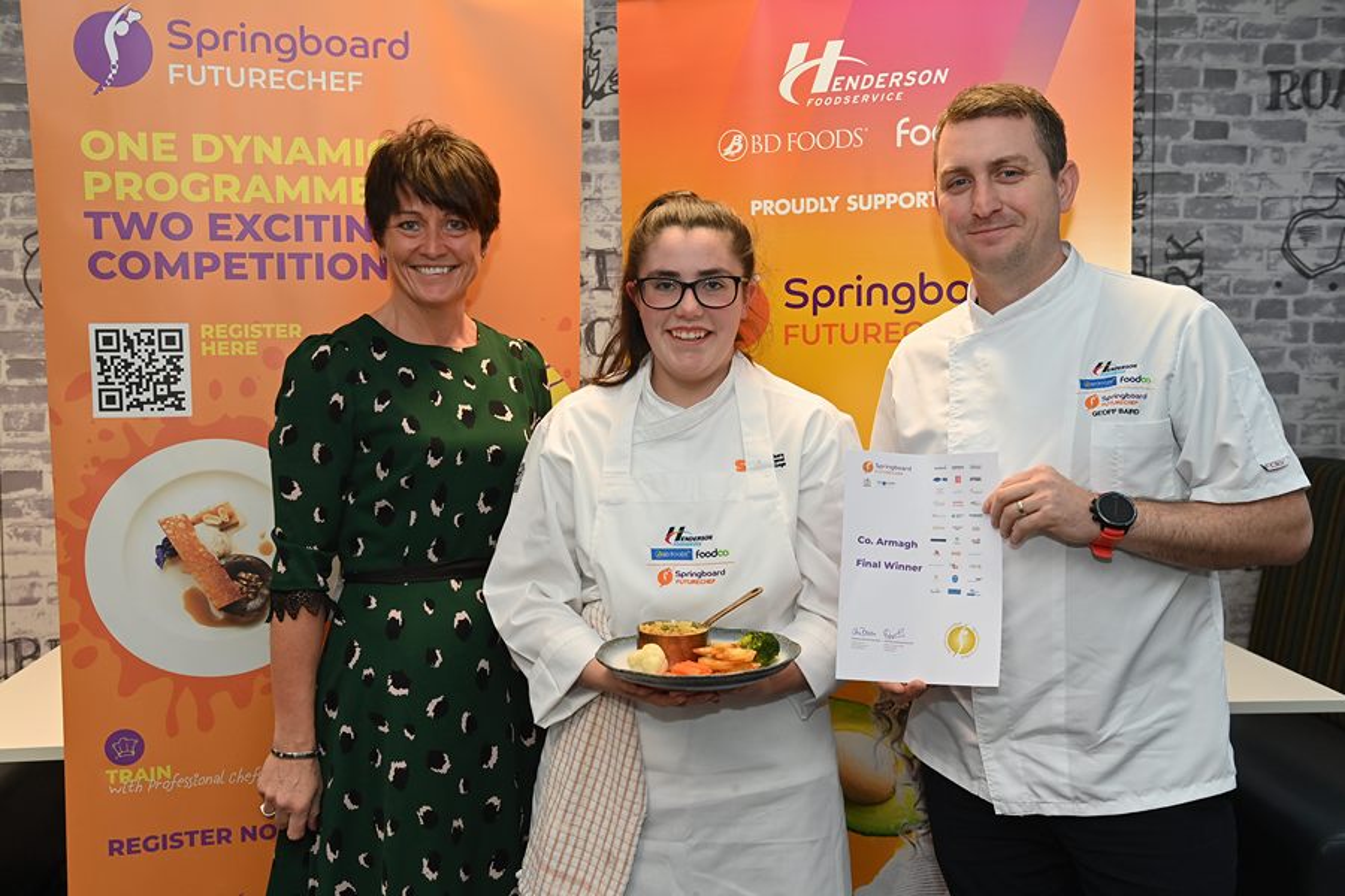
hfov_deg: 50.7
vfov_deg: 35.1
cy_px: 448
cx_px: 672
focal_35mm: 38
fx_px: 1420
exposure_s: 1/250
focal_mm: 38
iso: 1600
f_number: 5.6
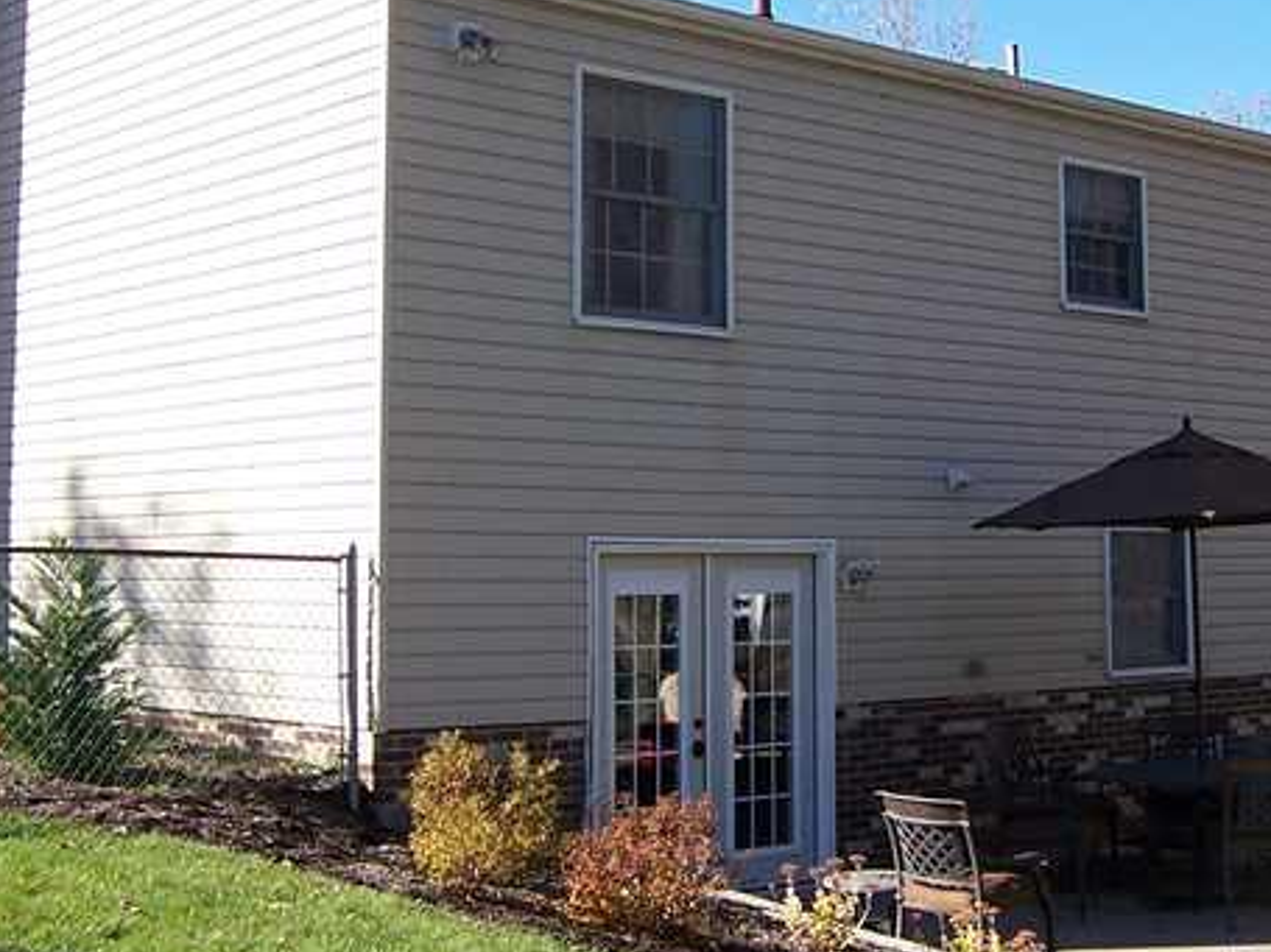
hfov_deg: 33.2
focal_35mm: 58
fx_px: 2129
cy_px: 391
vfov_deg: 25.2
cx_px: 701
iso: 80
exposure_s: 1/500
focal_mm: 5.5
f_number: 3.4
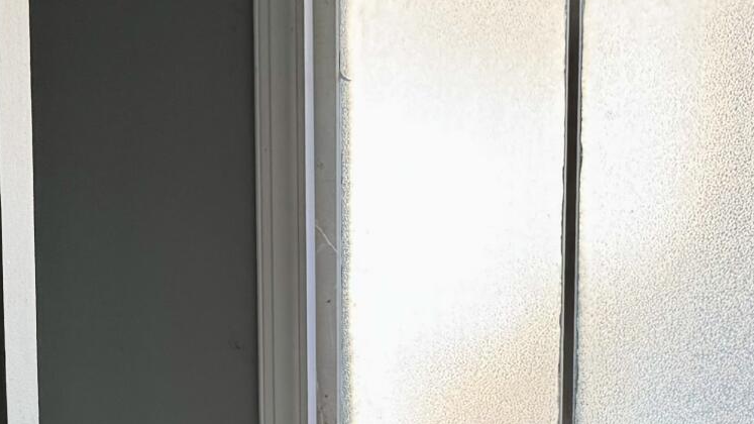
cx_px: 329
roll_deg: -0.1
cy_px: 700
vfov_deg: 11.0
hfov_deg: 20.4
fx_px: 2099
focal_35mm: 105
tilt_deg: -6.6
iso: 50
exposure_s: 1/121
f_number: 1.78
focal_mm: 6.76
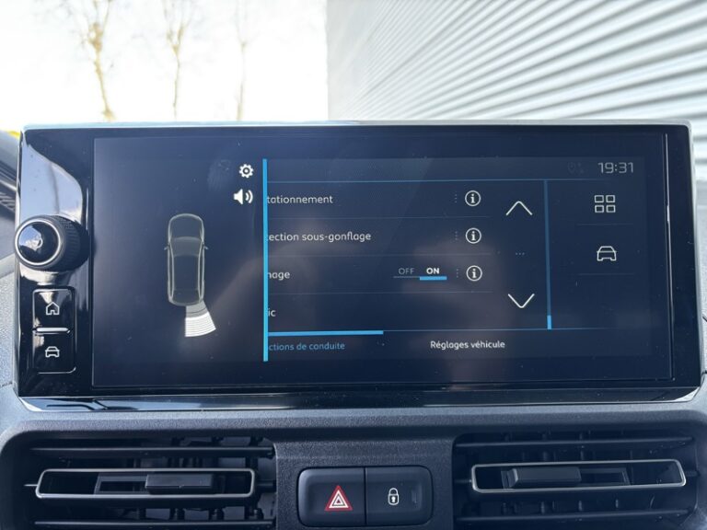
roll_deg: +0.4
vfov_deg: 53.1
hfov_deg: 67.3
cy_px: 265
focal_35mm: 26
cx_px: 354
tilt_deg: -9.5
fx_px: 531
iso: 125
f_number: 1.6
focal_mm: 5.96
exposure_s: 1/113
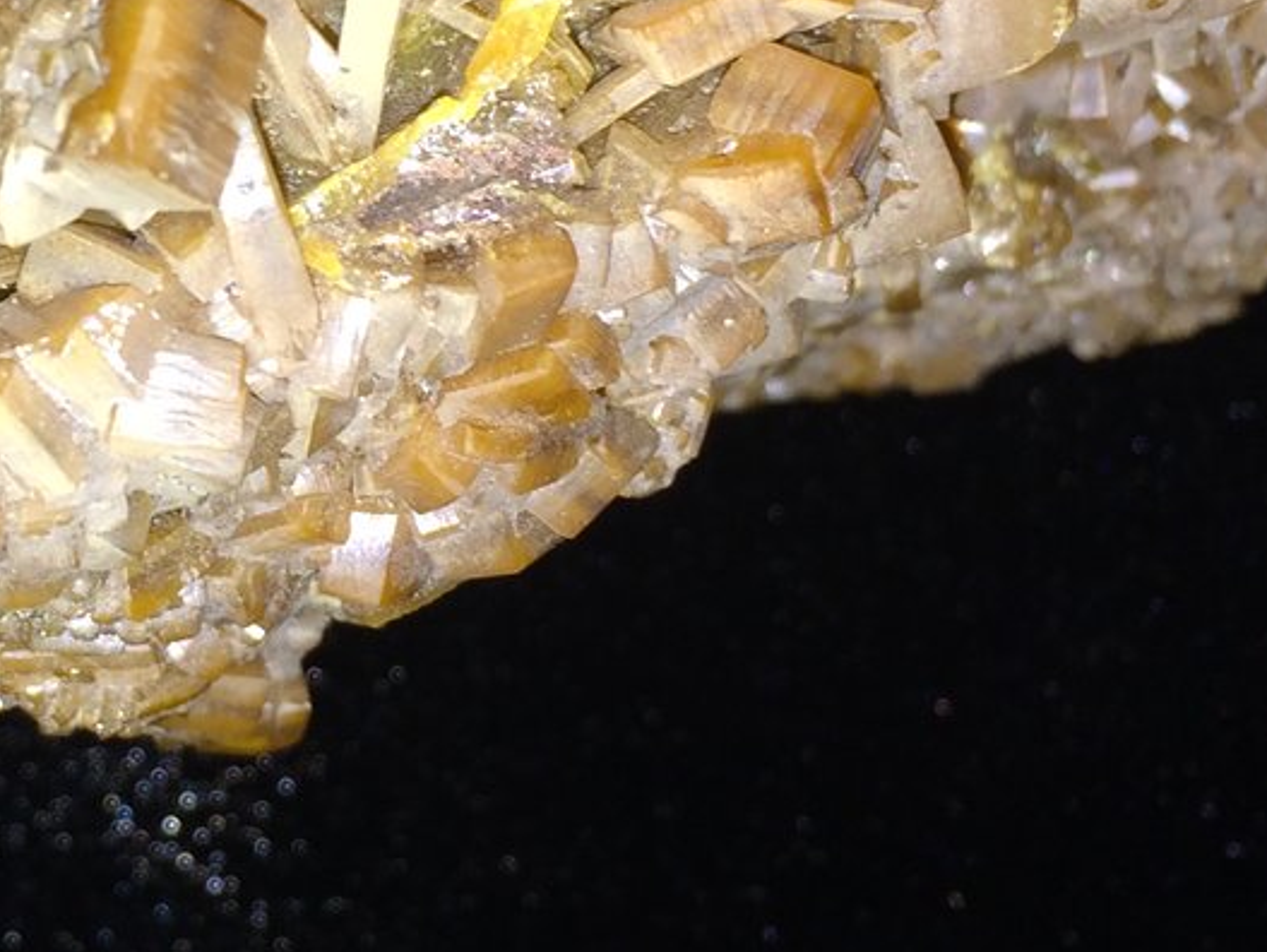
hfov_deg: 21.0
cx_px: 72
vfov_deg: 16.1
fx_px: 3333
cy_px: 185
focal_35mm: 91
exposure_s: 1/104
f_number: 2.2
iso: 32
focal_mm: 4.12
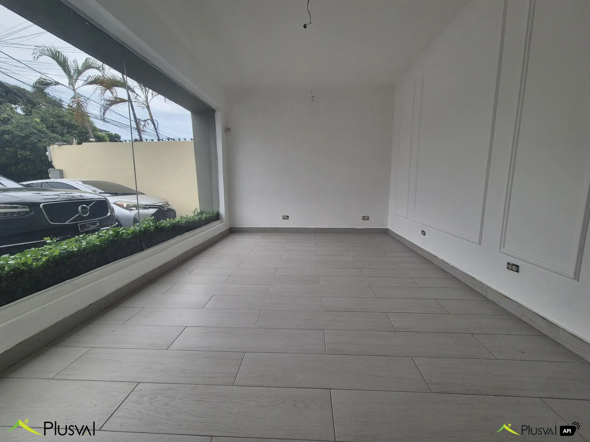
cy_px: 221
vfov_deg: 89.9
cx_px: 295
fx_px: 222
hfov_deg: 106.2
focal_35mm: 13
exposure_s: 1/710
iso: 50
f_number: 2.2
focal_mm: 2.2
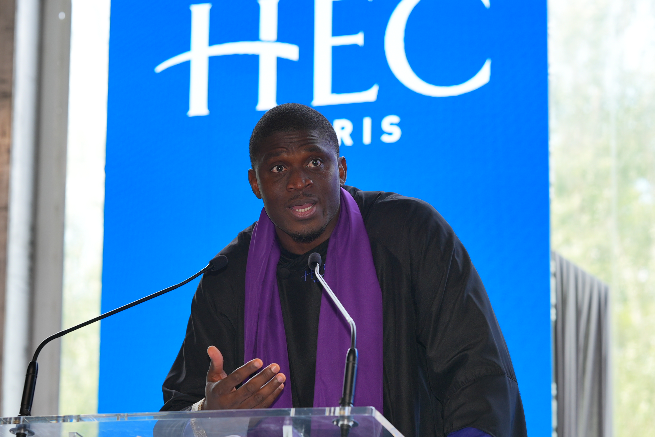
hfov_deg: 16.1
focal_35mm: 127
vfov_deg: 10.8
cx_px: 328
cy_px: 218
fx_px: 2312
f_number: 4
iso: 160
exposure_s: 1/200
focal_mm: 85
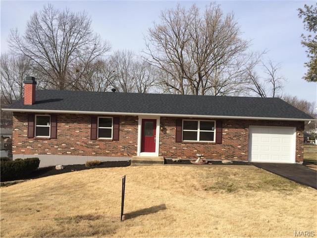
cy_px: 119
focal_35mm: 29
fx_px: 266
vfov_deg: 48.2
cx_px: 158
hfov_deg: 61.7
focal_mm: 4.15
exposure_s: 1/2415
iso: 32
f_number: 2.2
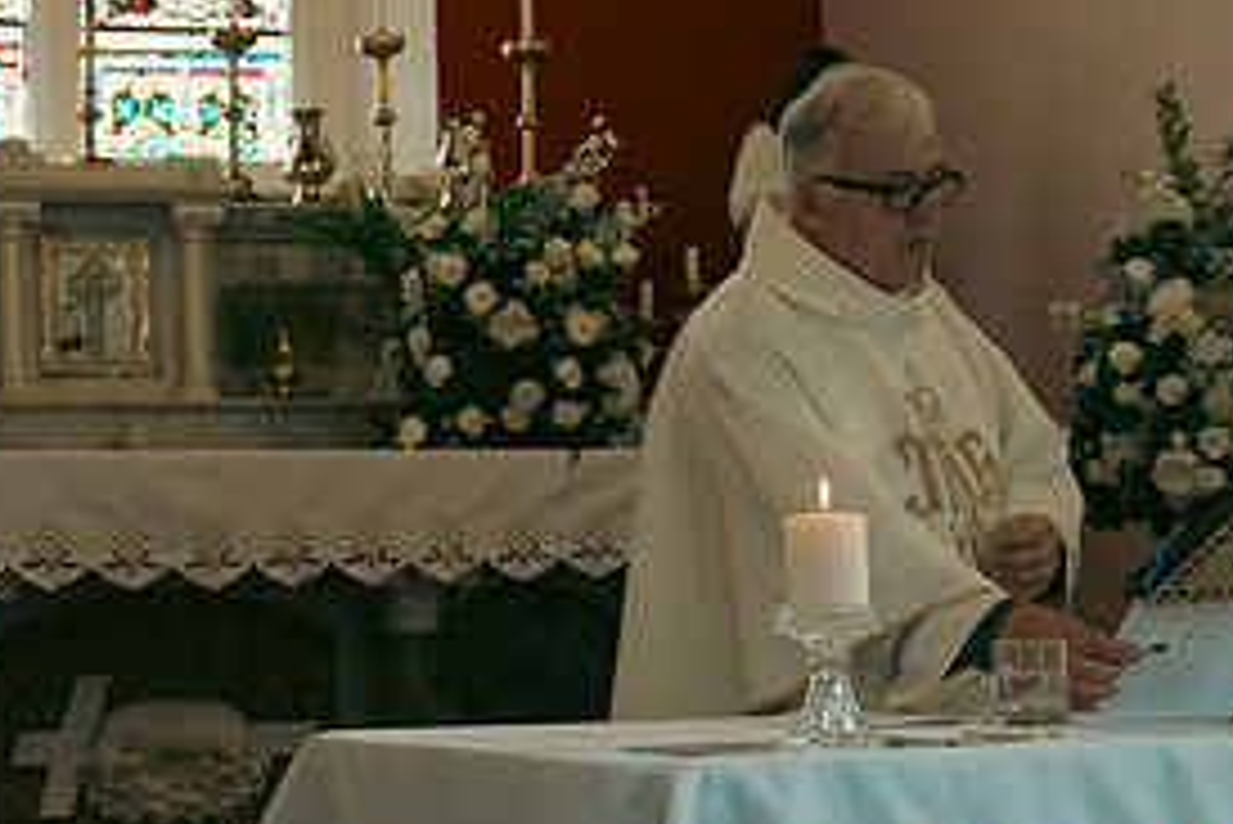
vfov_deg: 15.0
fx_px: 3118
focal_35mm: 91
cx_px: 14
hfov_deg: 21.6
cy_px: 538
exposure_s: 1/200
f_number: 3.5
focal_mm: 29
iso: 1000
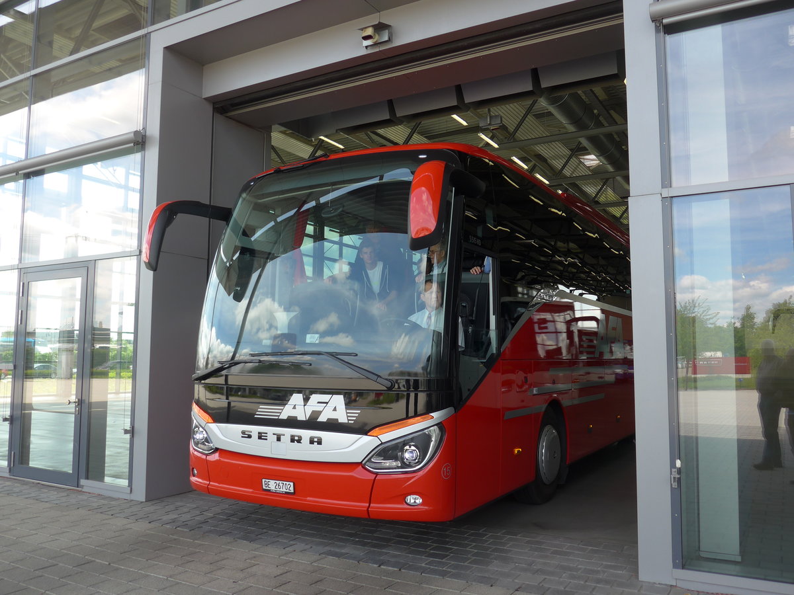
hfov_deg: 61.7
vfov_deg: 48.2
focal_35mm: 29
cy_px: 298
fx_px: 665
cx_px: 397
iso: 80
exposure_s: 1/250
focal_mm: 6
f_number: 2.8
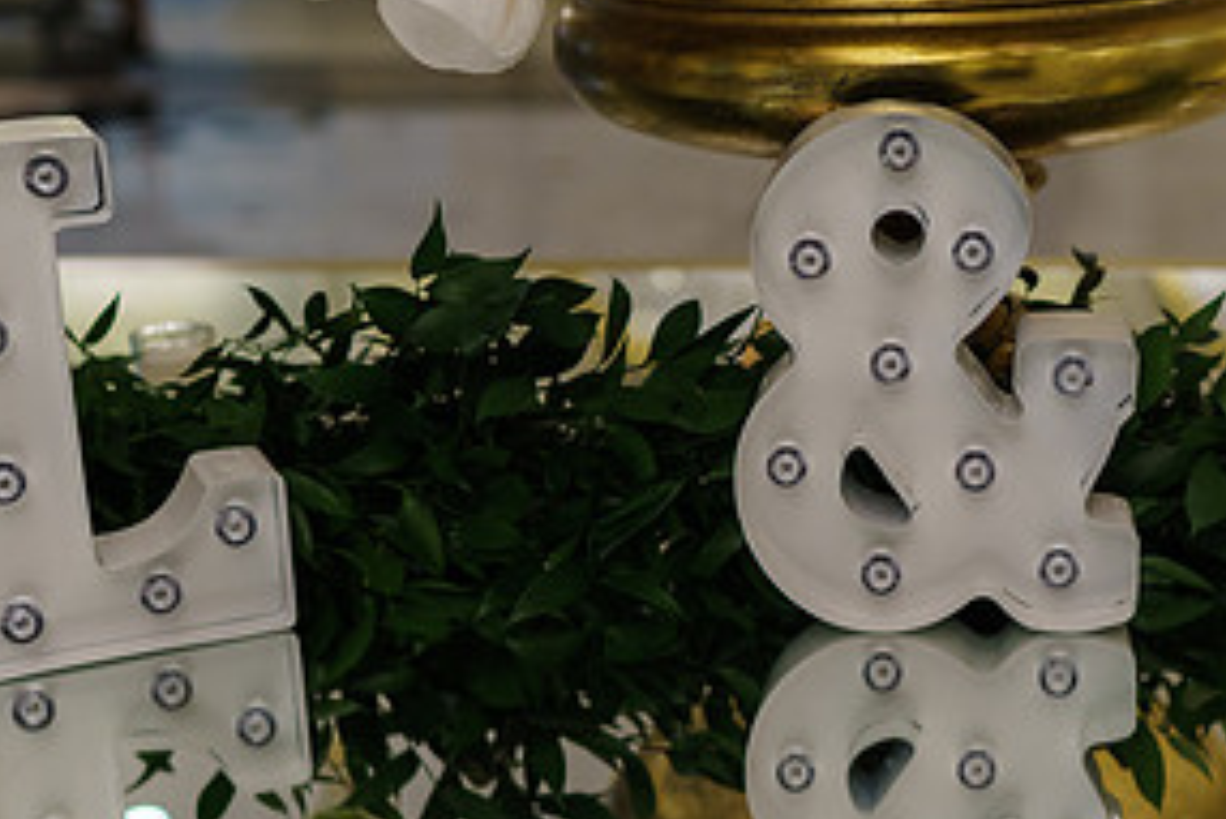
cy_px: 457
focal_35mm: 71
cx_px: 892
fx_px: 2419
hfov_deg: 28.1
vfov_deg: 19.2
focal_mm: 35
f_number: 2
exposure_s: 1/200
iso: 800
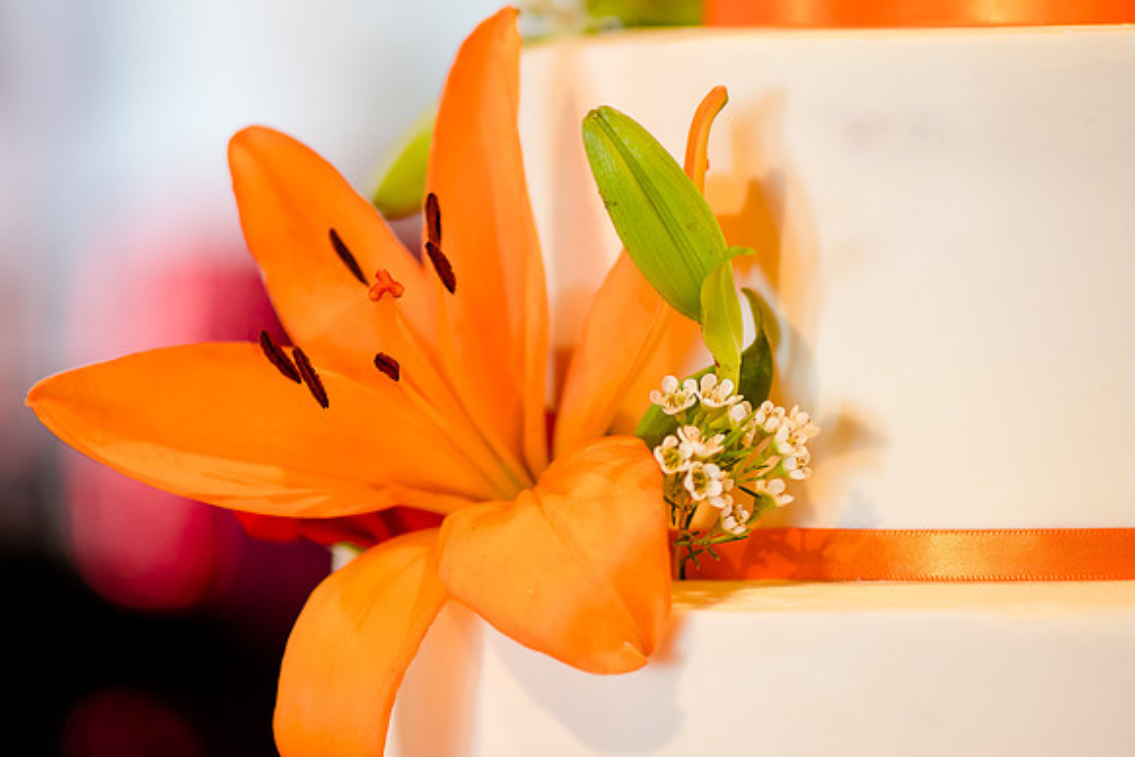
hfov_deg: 13.0
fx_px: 4976
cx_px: 568
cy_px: 378
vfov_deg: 8.7
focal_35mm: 158
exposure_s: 1/125
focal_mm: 105
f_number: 3
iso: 800
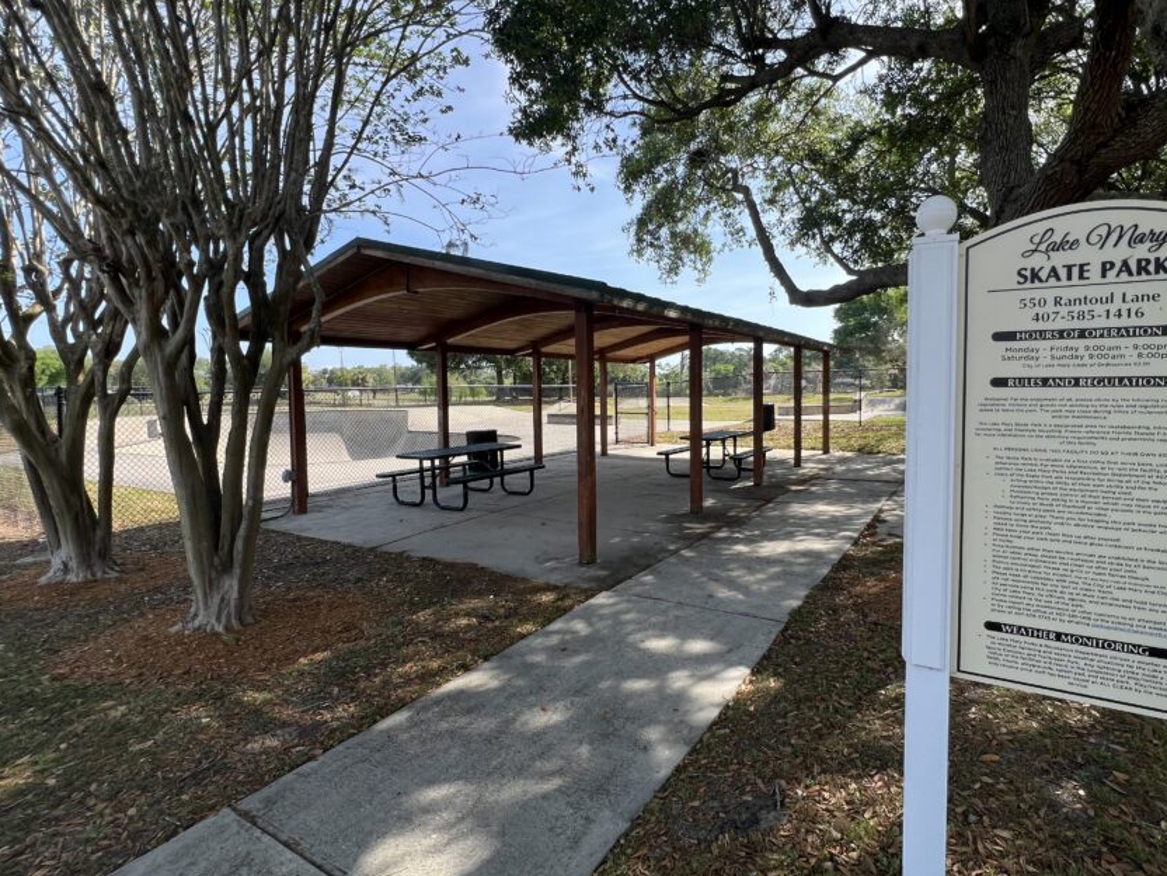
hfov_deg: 93.9
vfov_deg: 78.1
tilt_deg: -3.4
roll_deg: +0.0
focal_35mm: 16
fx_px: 539
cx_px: 668
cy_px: 417
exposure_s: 1/840
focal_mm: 1.57
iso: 32
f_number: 1.8
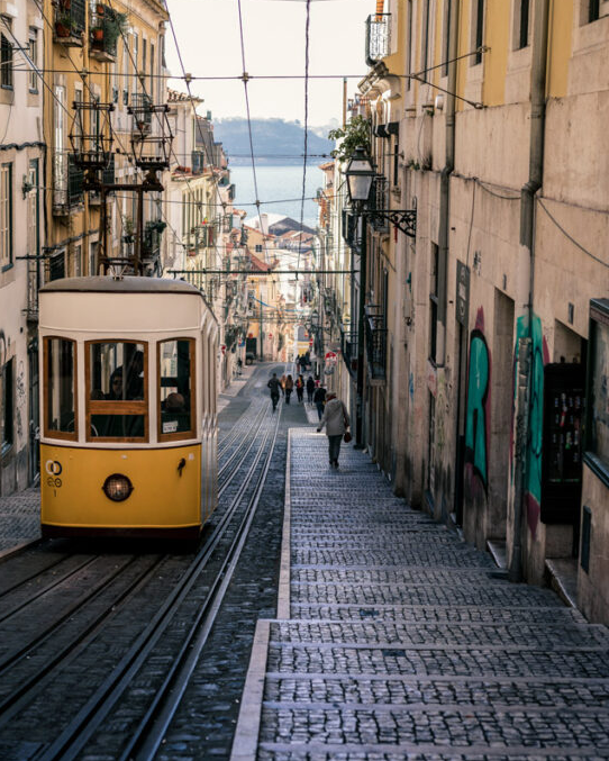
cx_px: 285
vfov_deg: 26.8
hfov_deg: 21.6
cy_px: 378
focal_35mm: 71
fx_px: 1599
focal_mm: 50
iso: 100
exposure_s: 1/250
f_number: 4
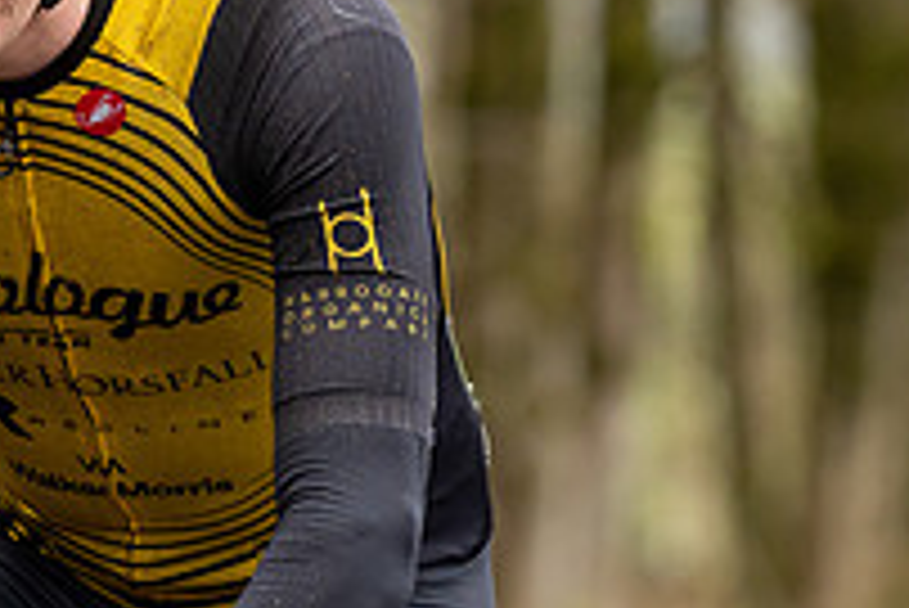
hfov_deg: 3.6
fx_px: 14554
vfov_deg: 2.4
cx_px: 263
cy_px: 20
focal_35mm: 576
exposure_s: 1/1000
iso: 800
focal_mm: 148
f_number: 3.5
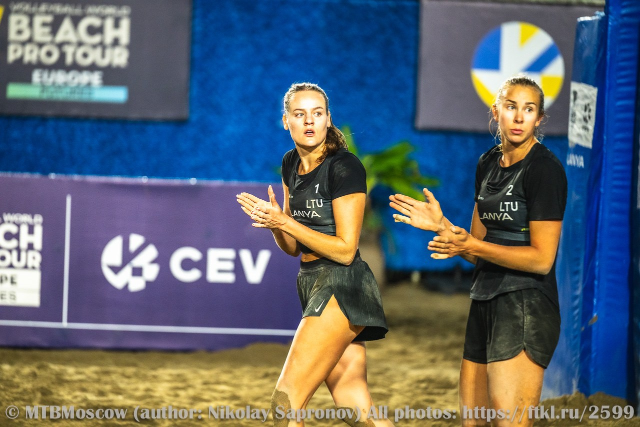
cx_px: 320
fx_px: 3555
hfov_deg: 10.3
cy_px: 214
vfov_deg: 6.9
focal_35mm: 200
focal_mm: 200
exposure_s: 1/2500
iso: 2000
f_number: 2.8
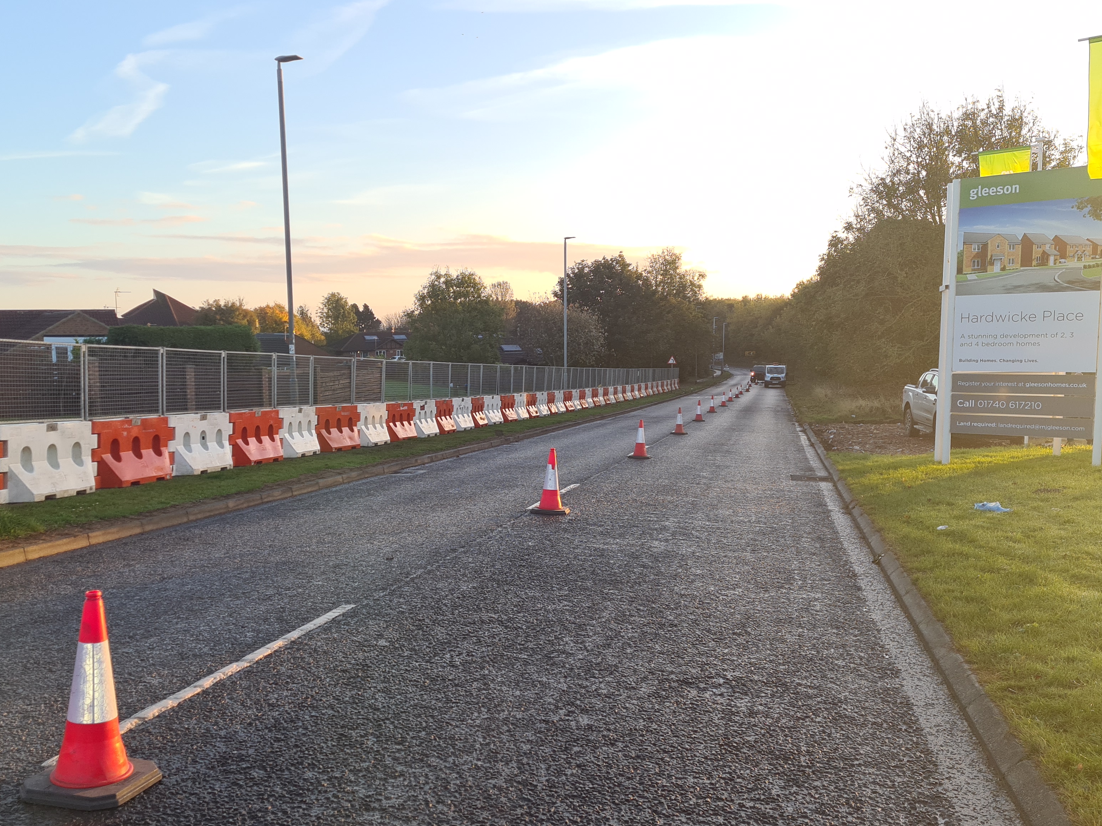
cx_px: 457
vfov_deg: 41.7
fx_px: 1082
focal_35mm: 34
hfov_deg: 53.7
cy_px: 465
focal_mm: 5.4
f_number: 1.8
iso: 50
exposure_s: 1/616
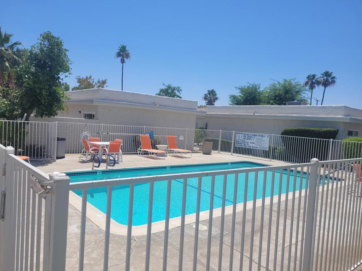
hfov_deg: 67.3
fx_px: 272
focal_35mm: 26
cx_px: 181
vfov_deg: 53.1
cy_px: 136
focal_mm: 5.4
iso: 40
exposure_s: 1/3483
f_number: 1.8
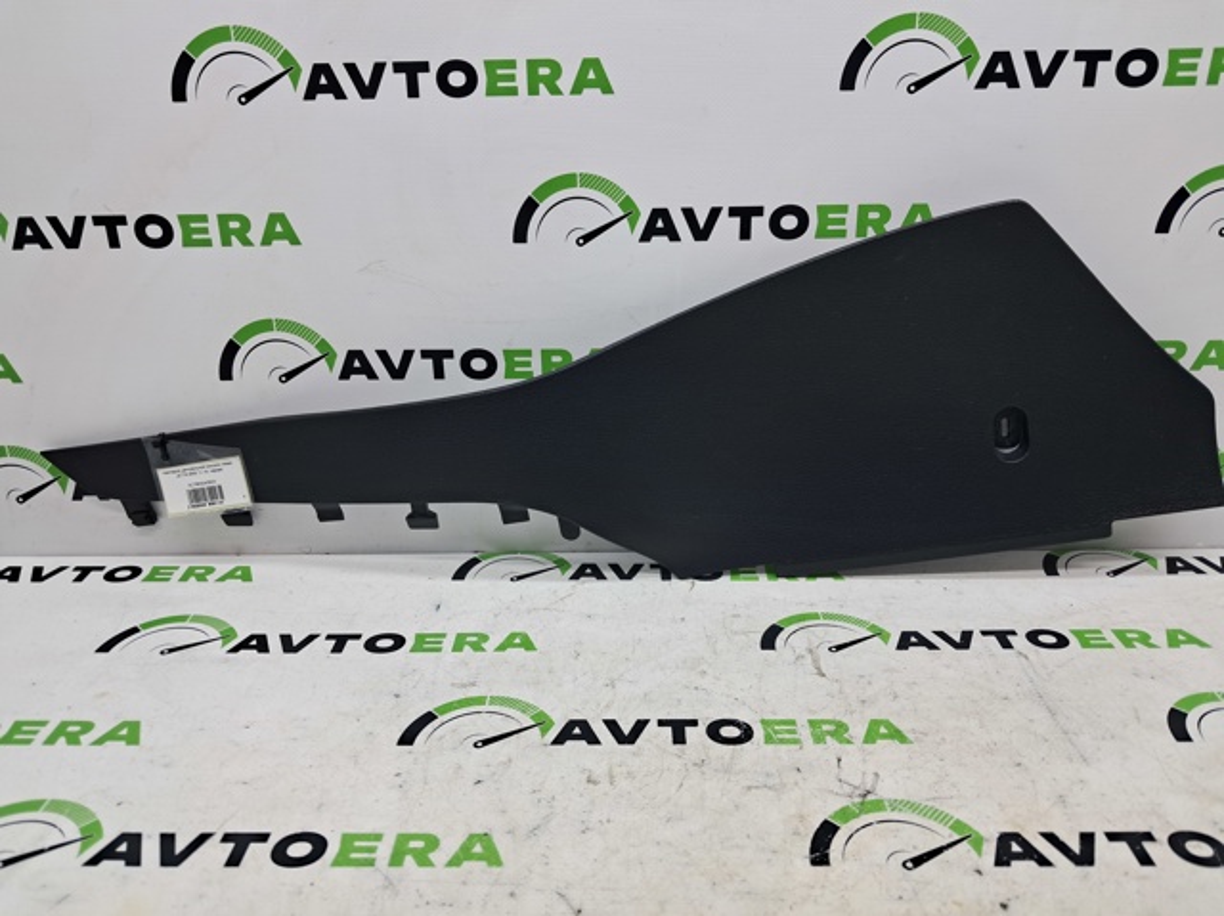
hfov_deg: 65.4
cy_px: 458
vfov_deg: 51.3
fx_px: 954
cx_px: 612
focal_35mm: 27
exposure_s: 1/50
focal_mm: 4
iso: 50
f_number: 1.8
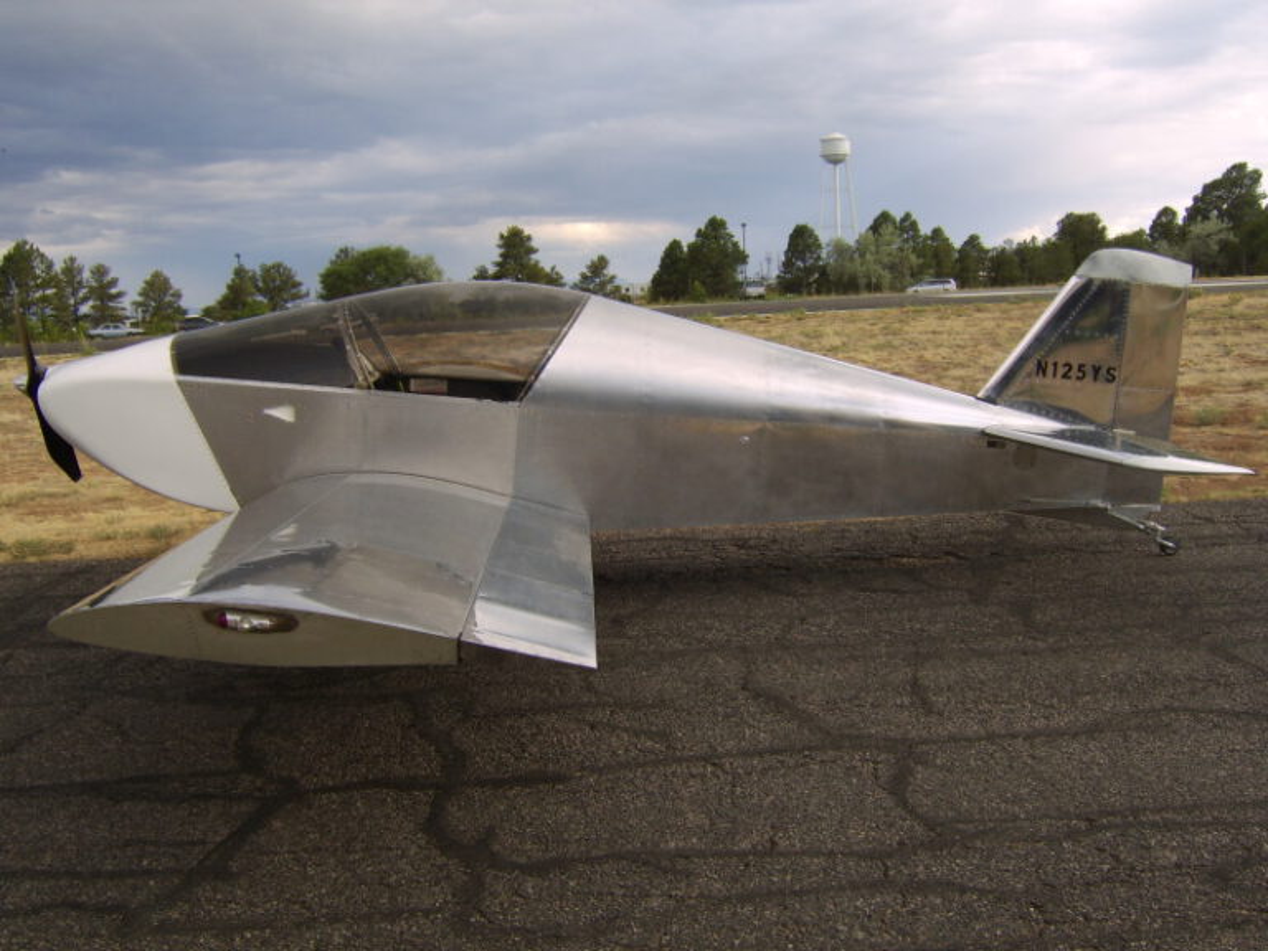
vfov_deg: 45.4
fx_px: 1136
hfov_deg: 58.4
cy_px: 476
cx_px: 634
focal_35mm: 31
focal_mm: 8.13
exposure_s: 1/176
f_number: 5.6
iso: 71
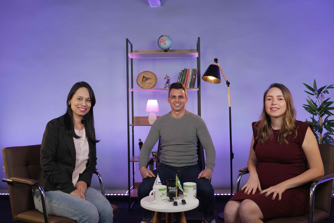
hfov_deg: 53.1
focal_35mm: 36
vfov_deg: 36.9
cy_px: 112
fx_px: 334
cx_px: 167
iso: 4000
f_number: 4
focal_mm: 36
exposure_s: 1/160
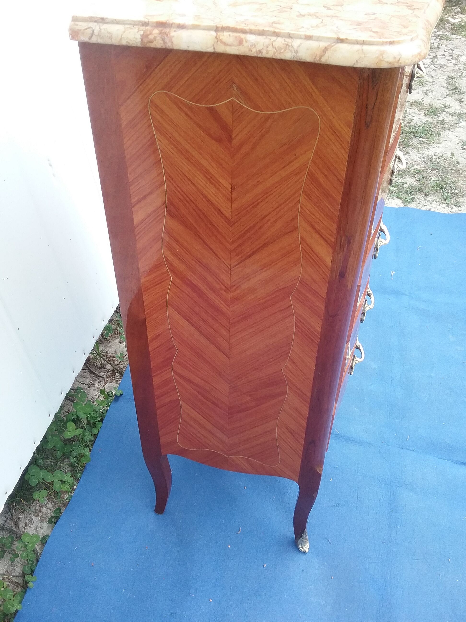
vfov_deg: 58.4
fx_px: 556
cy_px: 311
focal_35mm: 31
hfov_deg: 45.4
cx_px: 233
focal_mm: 3.3
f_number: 2.2
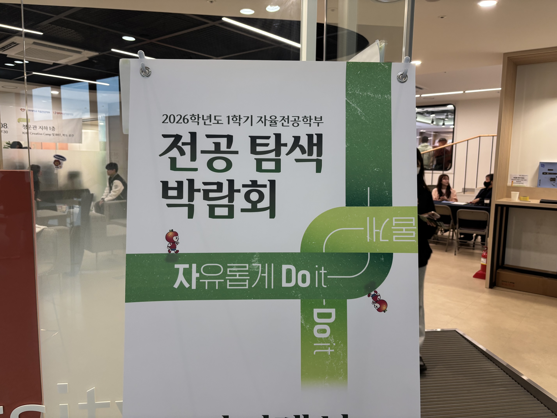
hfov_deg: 67.3
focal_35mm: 26
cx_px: 278
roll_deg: -0.6
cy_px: 209
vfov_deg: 53.1
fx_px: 418
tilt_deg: -6.1
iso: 100
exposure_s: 1/60
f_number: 1.6
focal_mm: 5.96
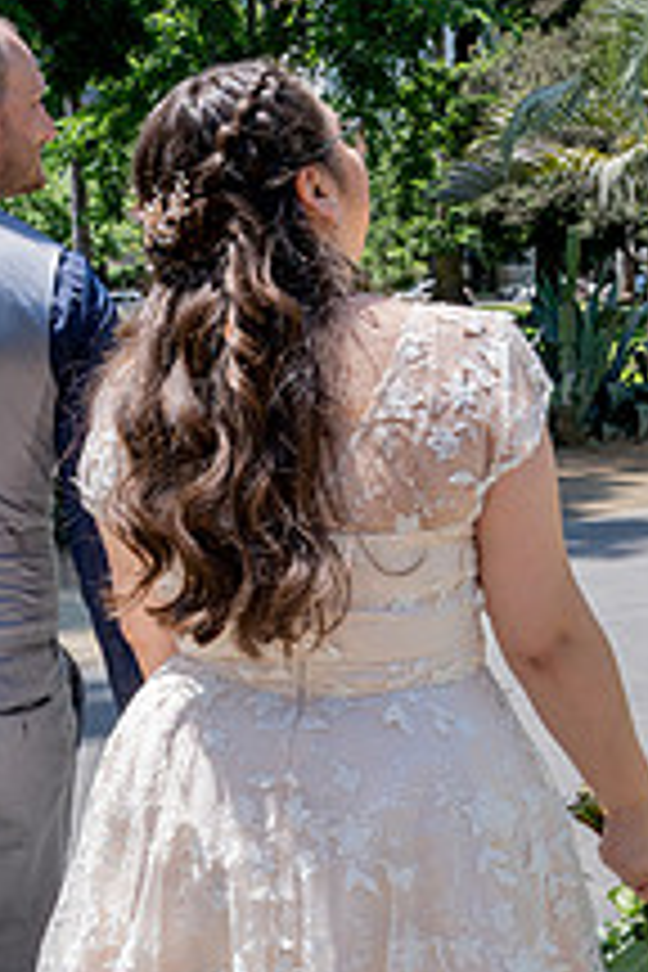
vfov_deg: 39.5
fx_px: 1350
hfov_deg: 27.0
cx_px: 302
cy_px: 554
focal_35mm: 50
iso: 250
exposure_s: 1/320
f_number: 9
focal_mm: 24
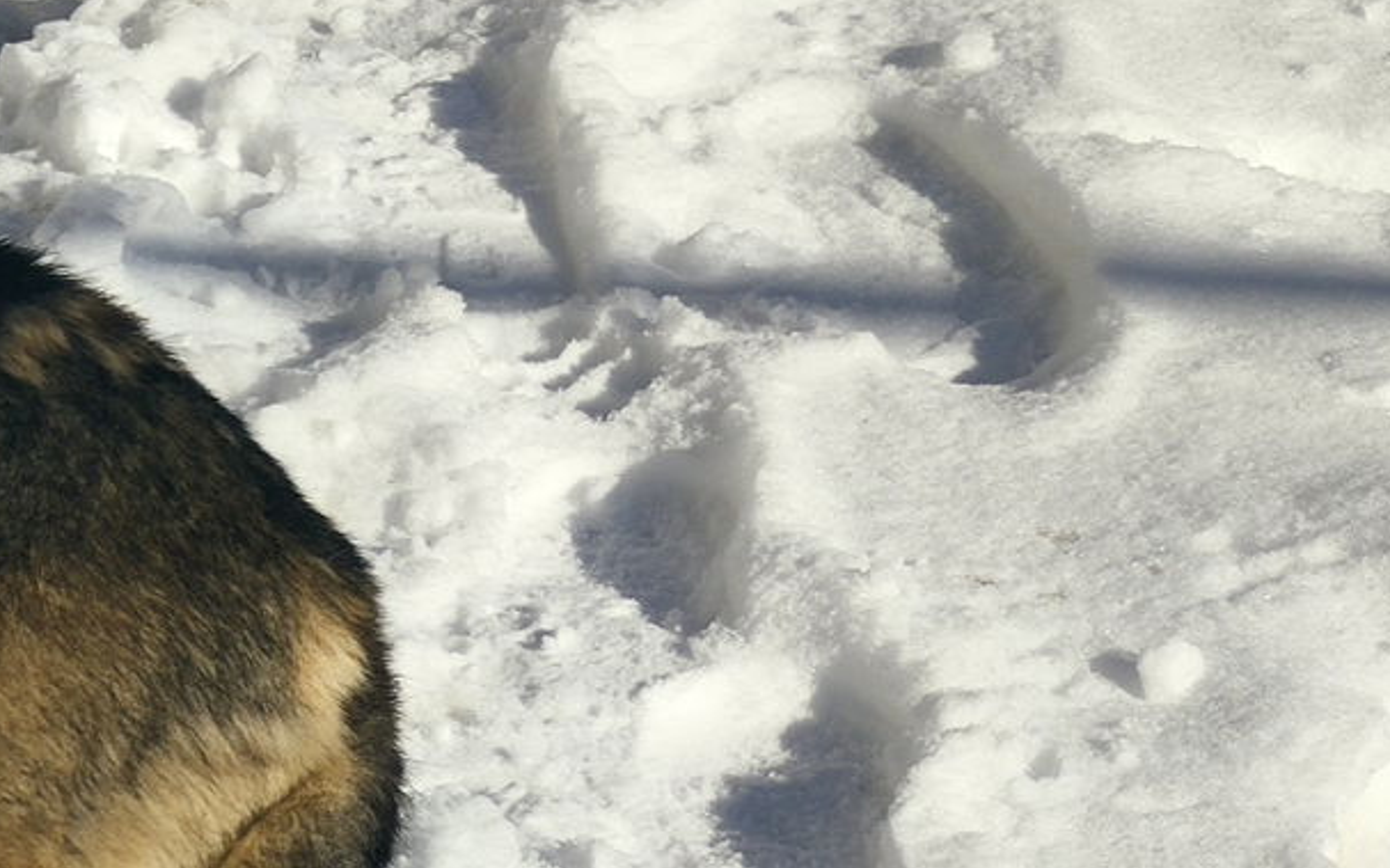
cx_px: -504
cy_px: 868
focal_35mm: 171
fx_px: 6476
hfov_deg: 11.9
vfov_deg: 7.6
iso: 100
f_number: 2.2
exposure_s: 1/3179
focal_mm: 6.22
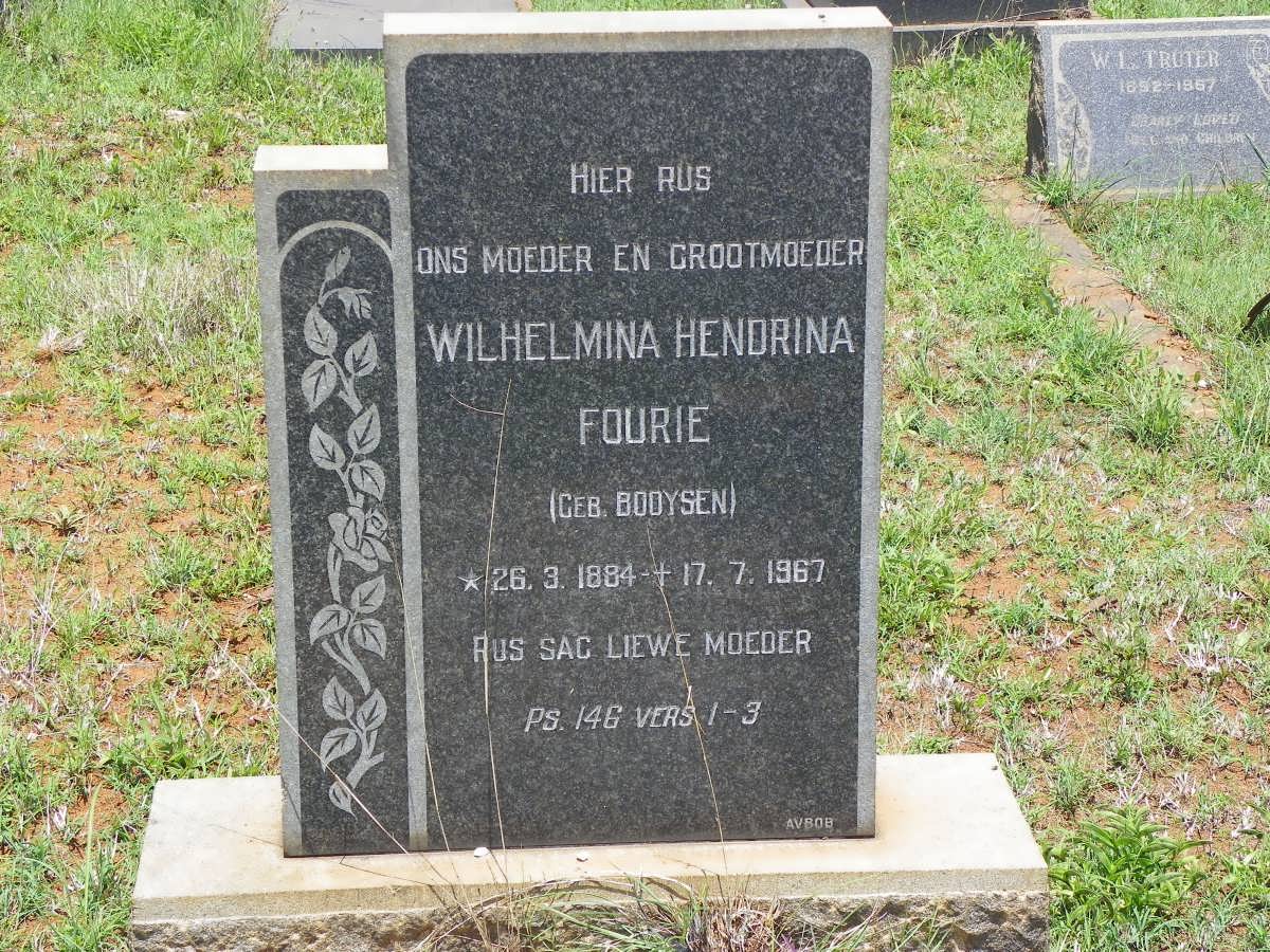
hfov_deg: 23.6
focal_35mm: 83
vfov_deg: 17.8
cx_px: 635
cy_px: 476
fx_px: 3045
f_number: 4.5
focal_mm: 14.7
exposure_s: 1/200
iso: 64
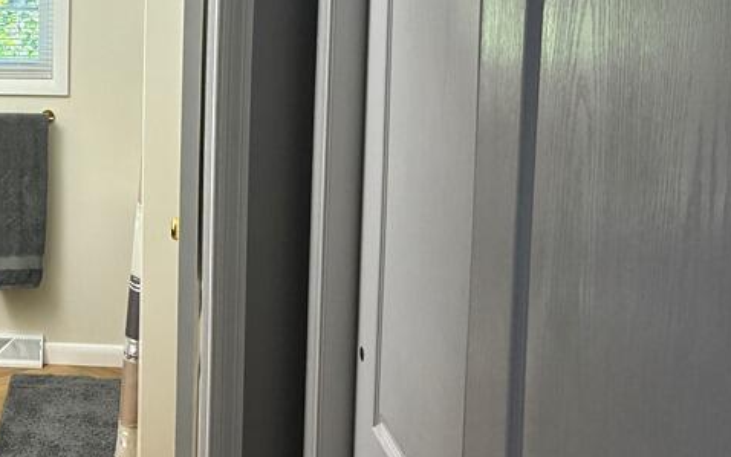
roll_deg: +0.8
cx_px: -21
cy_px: 144
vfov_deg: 21.9
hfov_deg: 31.6
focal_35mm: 59
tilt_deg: -7.8
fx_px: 1176
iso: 100
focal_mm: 4.2
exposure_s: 1/60
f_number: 1.64
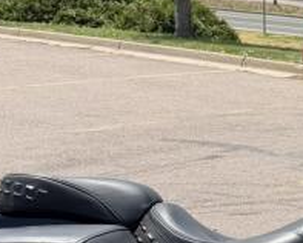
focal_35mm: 95
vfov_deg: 15.7
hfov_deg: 19.0
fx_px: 853
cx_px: 371
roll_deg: -2.0
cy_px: 277
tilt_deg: -17.3
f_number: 1.78
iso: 80
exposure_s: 1/3021
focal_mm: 6.76
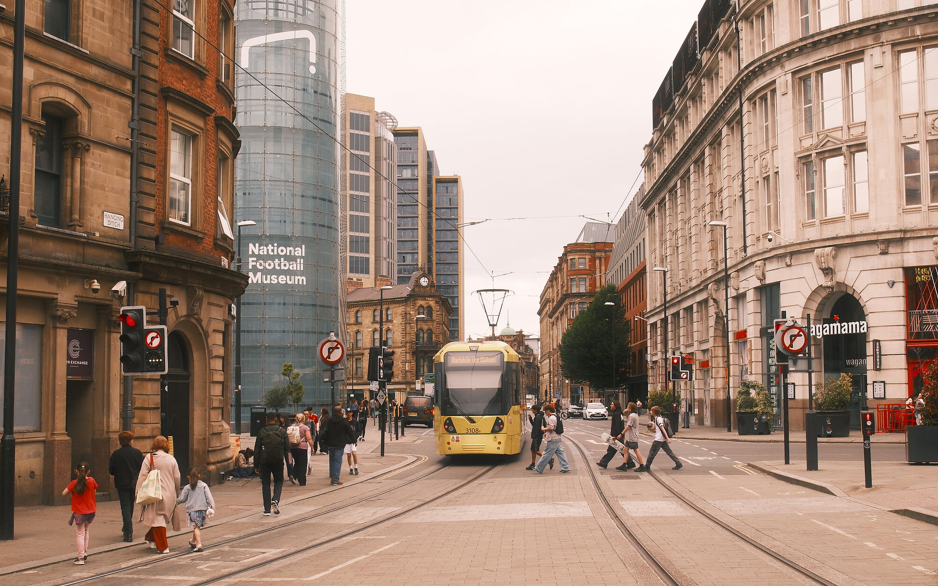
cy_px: 351
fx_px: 1099
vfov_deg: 29.8
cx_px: 455
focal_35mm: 43
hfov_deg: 46.2
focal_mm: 23
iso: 500
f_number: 10
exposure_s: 1/125
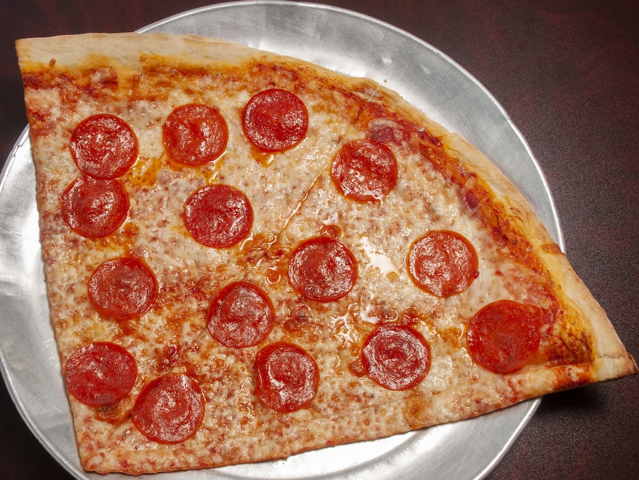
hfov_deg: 42.3
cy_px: 251
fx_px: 823
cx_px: 263
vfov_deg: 32.5
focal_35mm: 45
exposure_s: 1/80
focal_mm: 25
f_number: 11
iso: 200
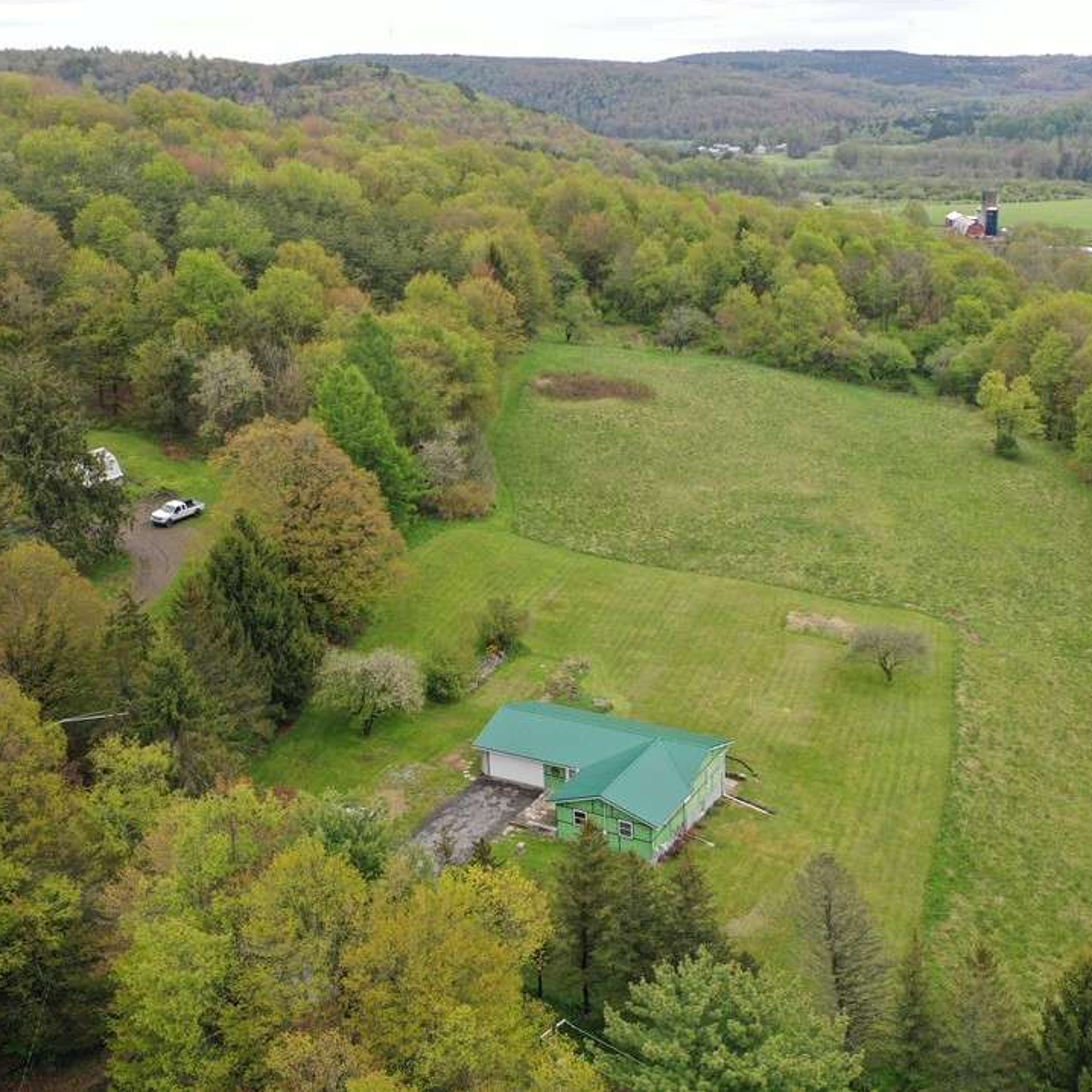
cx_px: 663
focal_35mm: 36
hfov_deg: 45.8
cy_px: 543
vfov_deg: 46.0
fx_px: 1285
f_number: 2.8
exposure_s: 1/240
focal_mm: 10.26
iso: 100
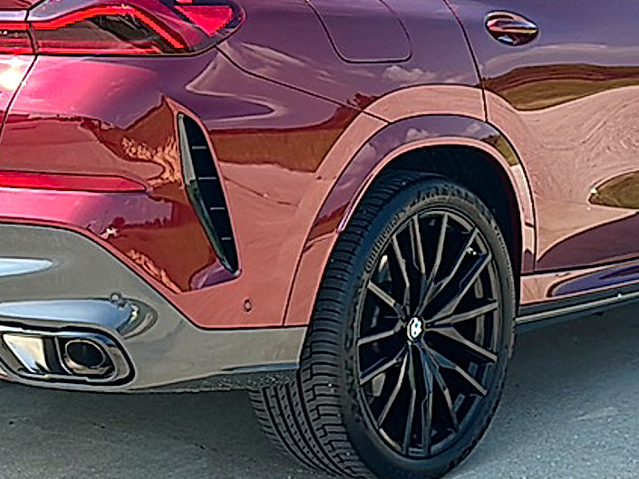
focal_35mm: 84
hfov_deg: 23.3
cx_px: 304
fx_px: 1551
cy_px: 117
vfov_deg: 17.5
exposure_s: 1/2364
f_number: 1.78
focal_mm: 6.86
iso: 80
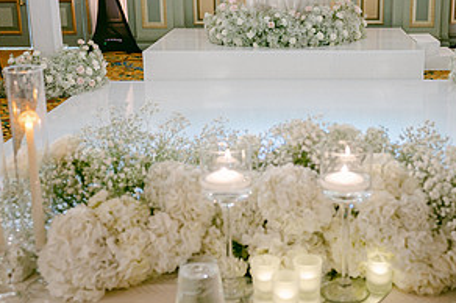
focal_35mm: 56
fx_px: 709
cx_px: 295
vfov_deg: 24.1
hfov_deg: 35.4
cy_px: 145
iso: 800
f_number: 4
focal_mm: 28
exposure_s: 1/40
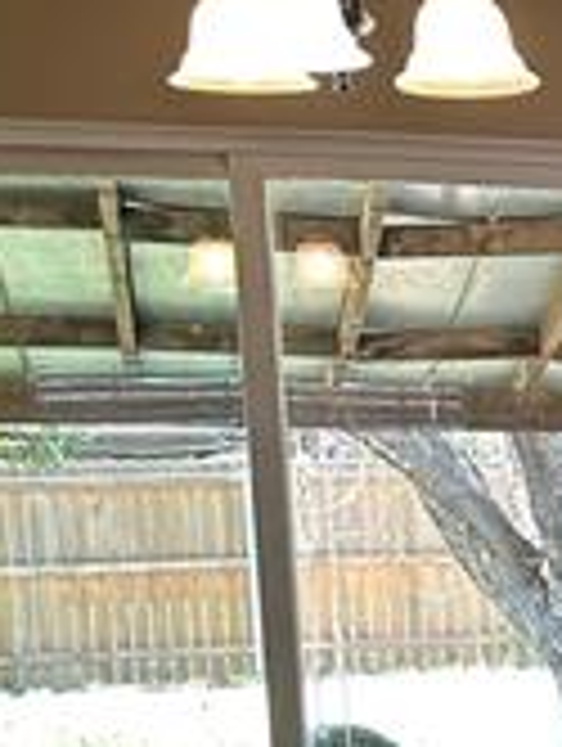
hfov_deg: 11.5
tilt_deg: -5.5
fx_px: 2397
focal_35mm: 111
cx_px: 1268
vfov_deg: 17.1
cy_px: 828
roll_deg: +1.0
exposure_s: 1/120
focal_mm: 6.86
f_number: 1.78
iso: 160
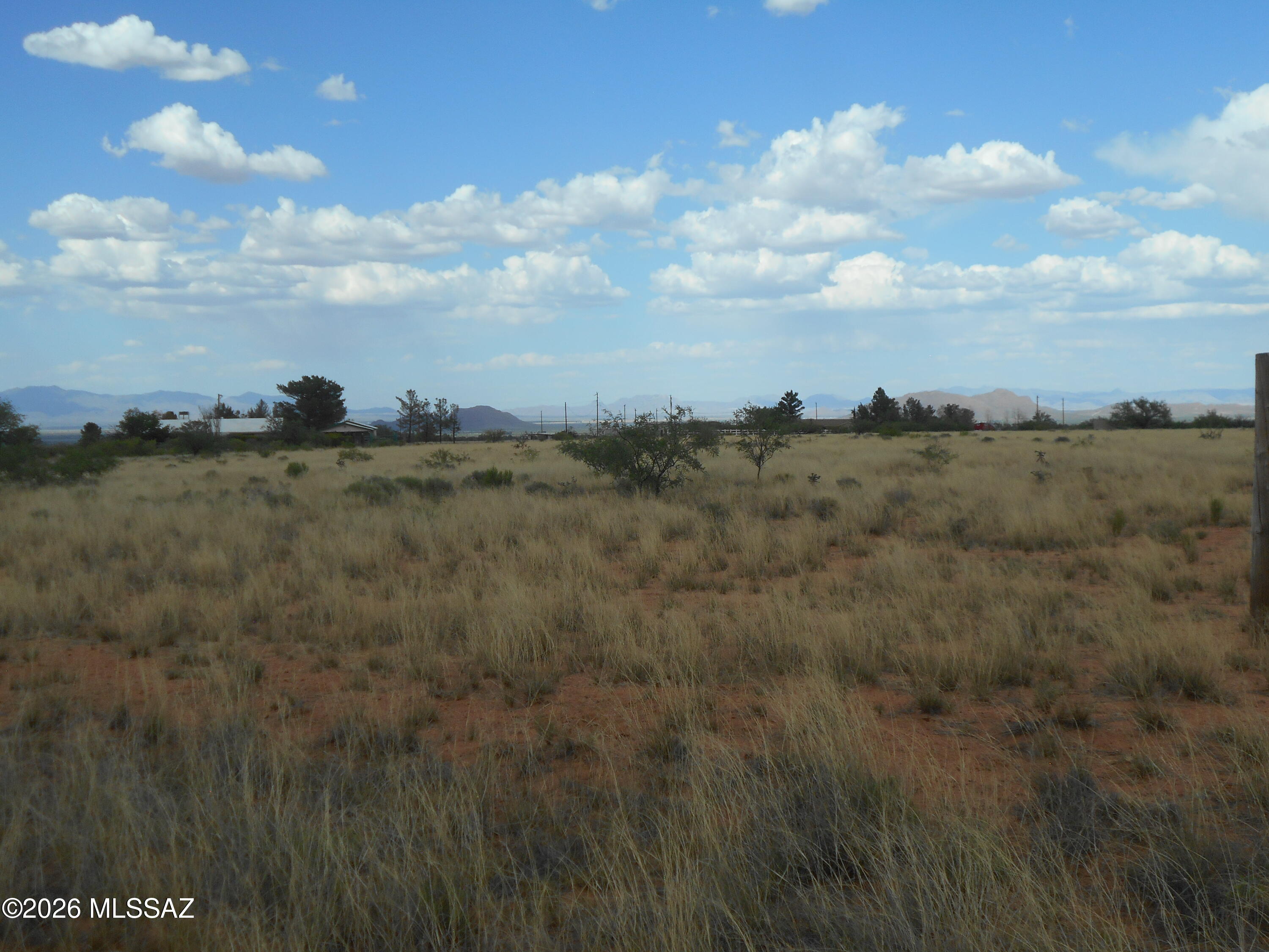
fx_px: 1576
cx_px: 634
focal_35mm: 43
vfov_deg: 33.6
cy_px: 476
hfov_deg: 43.9
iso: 80
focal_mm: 7.7
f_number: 4.2
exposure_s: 1/1000
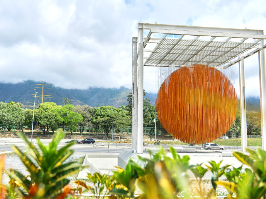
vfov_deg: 37.7
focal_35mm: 38
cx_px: 125
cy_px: 99
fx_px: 292
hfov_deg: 49.0
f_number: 2.8
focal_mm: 23
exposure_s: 1/2500
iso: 160
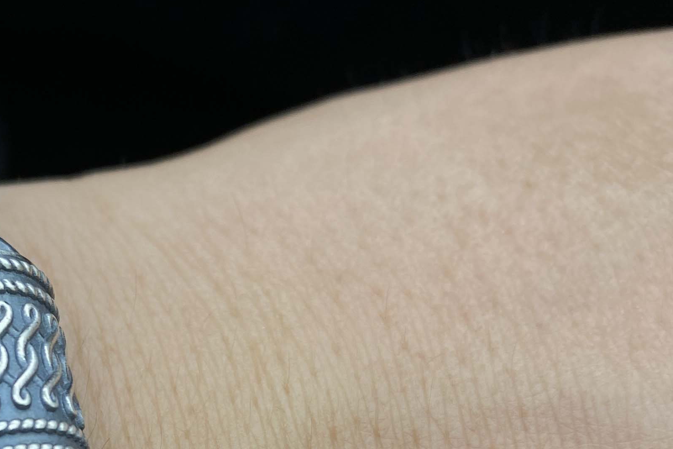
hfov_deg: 29.3
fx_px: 1271
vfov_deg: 18.7
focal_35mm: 68
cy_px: 572
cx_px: 179
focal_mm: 4.25
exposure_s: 1/415
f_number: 1.8
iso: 32
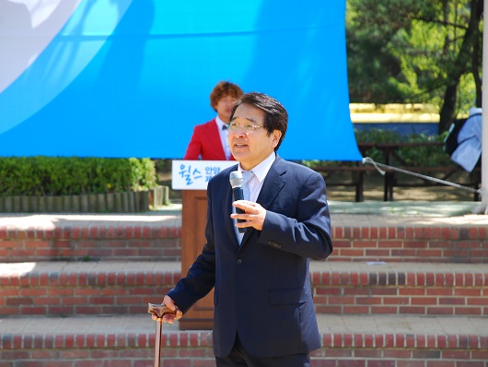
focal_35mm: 183
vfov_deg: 8.1
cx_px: 239
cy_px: 184
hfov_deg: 10.8
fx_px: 2581
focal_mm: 112
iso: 125
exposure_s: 1/125
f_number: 5.6
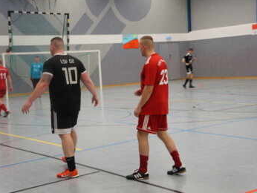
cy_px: 96
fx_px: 457
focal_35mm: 62
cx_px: 132
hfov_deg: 31.4
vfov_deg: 23.8
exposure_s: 1/60
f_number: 4.5
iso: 800
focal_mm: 37
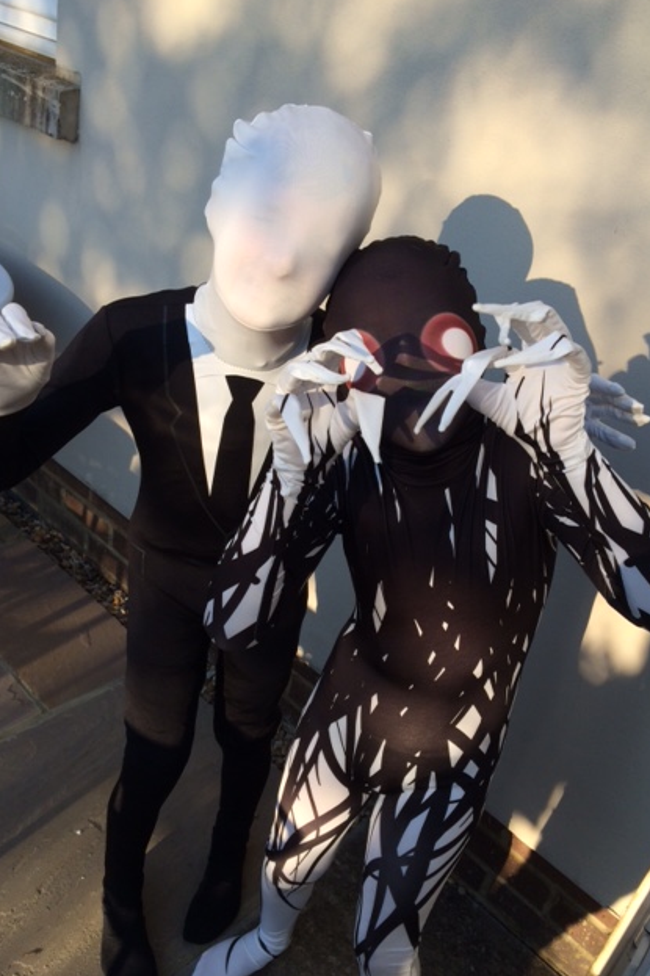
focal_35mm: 31
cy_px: 490
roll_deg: -14.4
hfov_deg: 42.3
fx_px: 840
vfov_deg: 60.3
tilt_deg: -28.3
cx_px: 338
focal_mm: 4.15
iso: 32
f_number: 2.2
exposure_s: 1/707
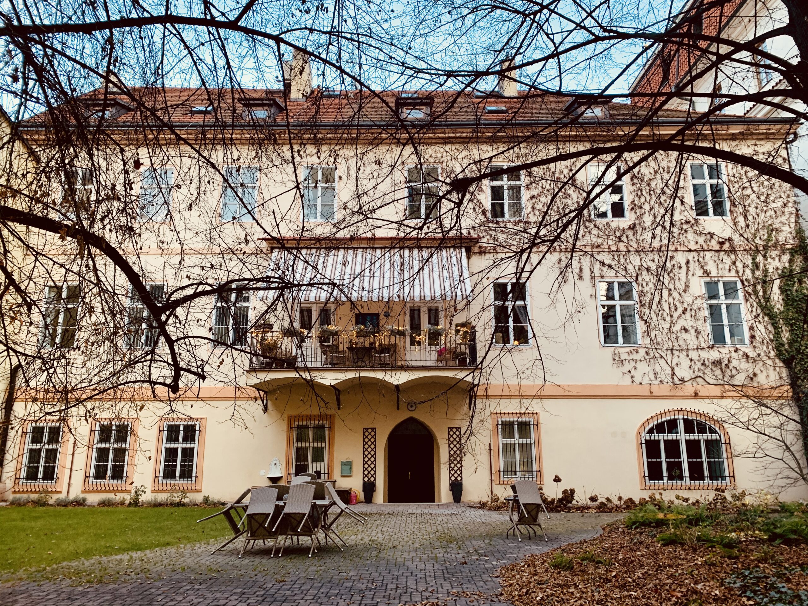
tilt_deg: +13.8
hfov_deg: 67.3
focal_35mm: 26
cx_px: 404
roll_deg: -0.5
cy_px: 303
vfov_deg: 53.1
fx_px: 607
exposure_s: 1/50
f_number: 1.8
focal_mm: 4.25
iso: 125
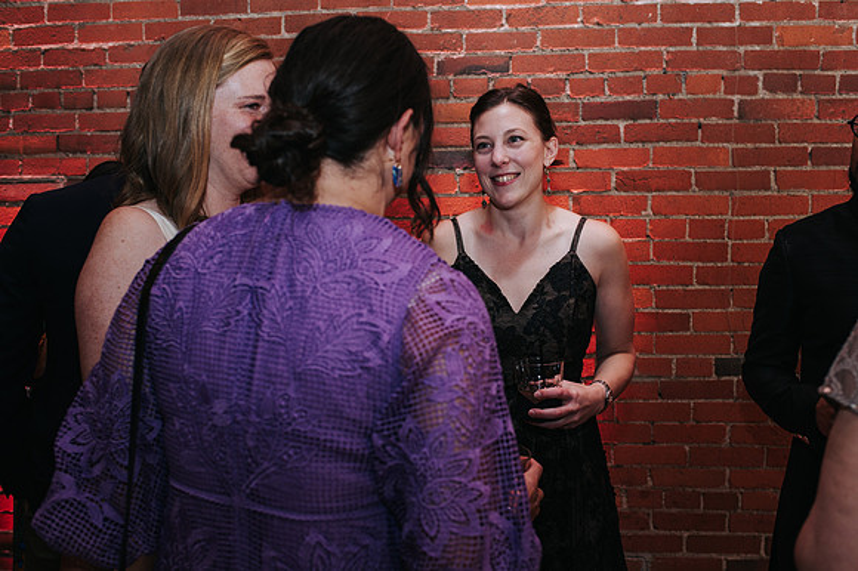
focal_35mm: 37
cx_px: 457
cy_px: 286
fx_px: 888
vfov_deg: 35.6
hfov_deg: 51.5
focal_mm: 35
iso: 800
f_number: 4
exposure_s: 1/200
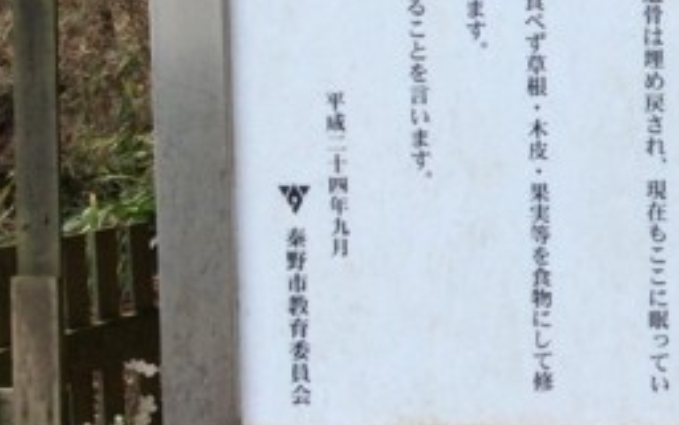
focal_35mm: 106
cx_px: 989
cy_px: 175
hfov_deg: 17.8
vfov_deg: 12.3
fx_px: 1962
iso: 40
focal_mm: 3.3
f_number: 2.4
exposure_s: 1/120
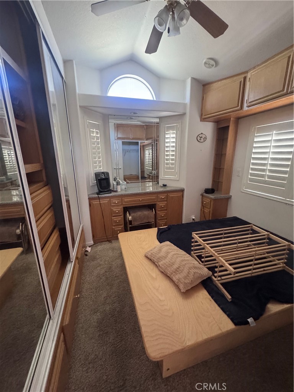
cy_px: 196
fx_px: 159
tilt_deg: -13.7
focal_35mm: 14
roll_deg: +0.9
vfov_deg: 102.1
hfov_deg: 85.7
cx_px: 147
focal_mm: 2.22
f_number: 2.2
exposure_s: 1/60
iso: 1250
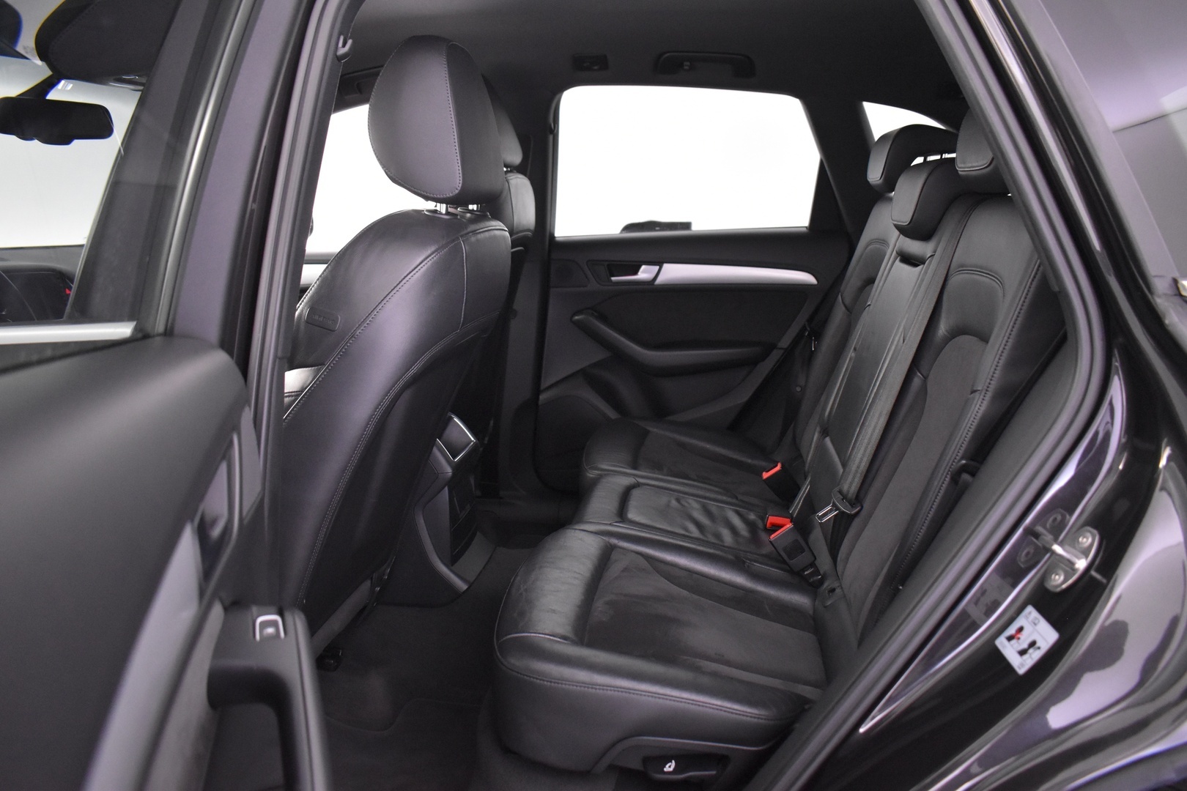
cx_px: 594
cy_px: 396
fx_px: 890
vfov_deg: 47.9
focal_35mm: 27
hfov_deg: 67.4
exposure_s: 1/15
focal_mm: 18
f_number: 3.5
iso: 3200
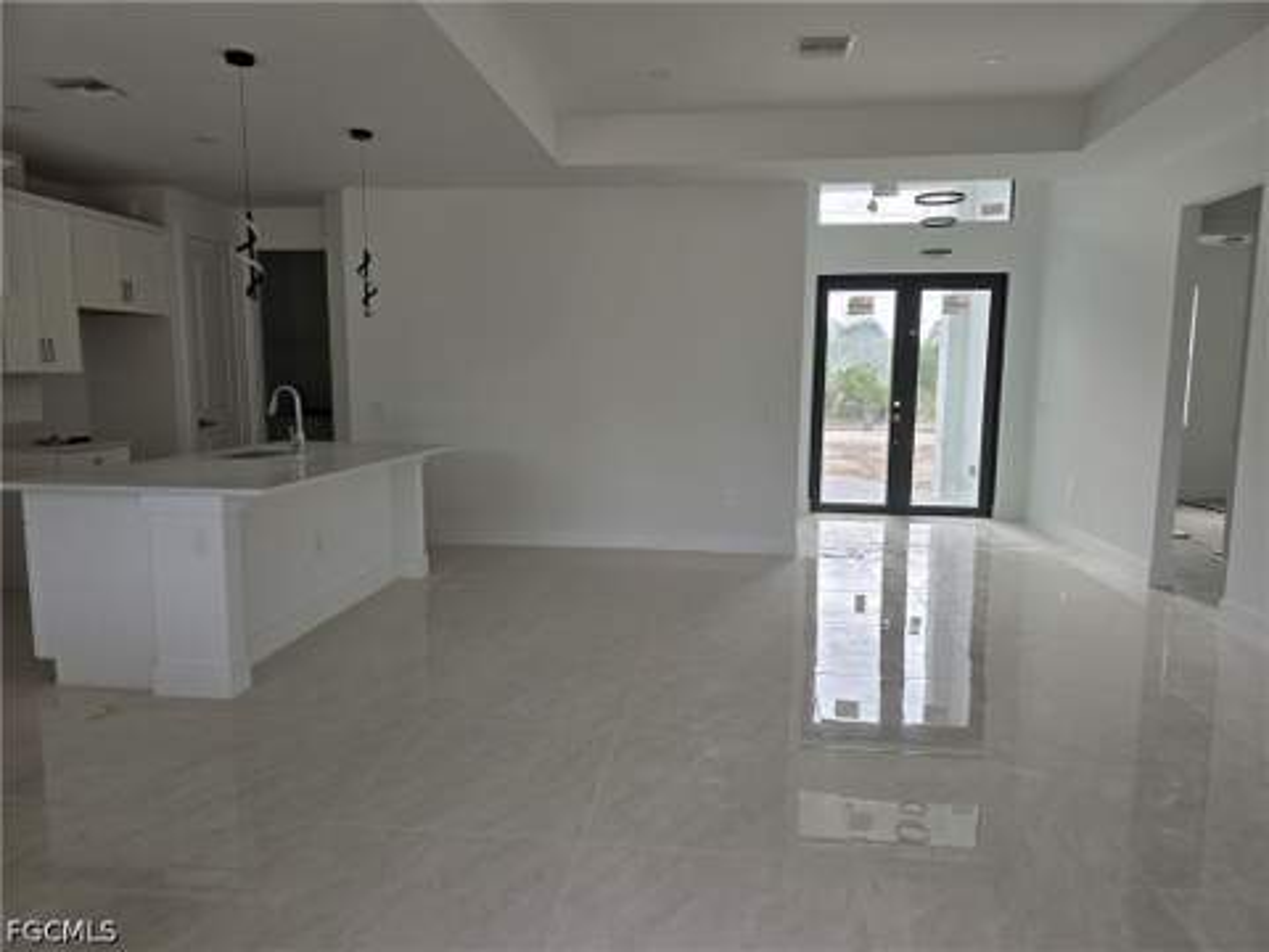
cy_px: 476
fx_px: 843
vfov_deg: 58.9
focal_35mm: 23
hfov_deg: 73.9
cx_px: 634
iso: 20
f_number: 1.7
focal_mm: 6.3
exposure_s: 1/180
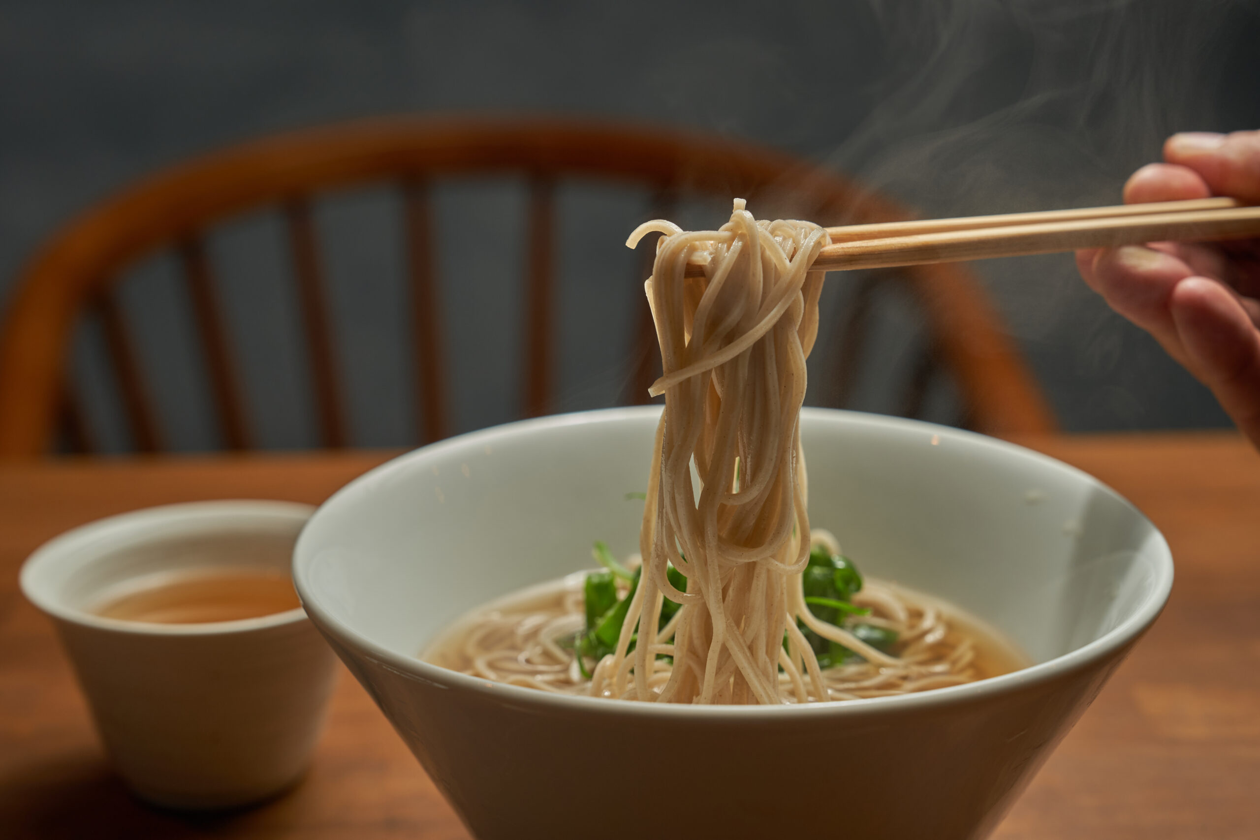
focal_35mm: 70
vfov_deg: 19.5
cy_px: 420
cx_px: 630
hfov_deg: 28.8
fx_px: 2450
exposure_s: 1/200
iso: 400
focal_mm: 70
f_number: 5.6
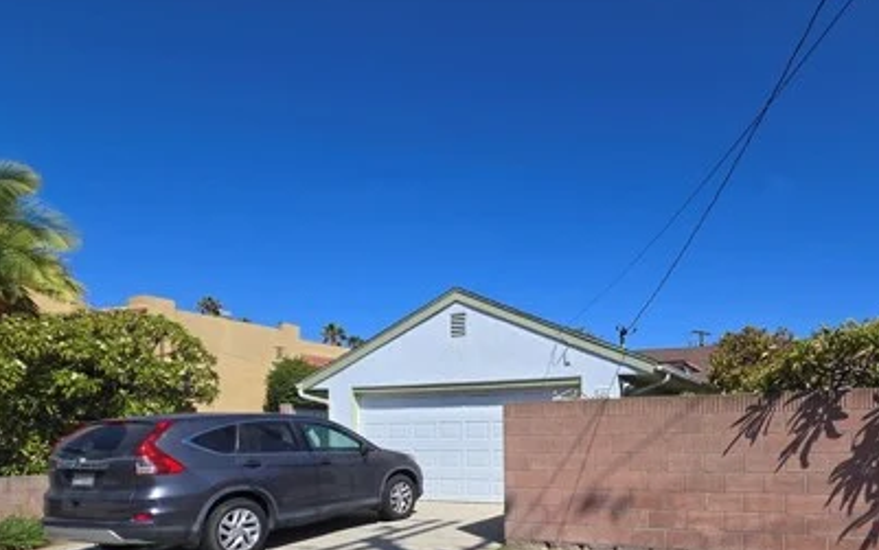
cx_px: 612
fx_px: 527
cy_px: 440
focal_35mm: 22
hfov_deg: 76.1
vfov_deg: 51.6
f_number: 2.2
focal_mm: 2.2
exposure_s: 1/3134
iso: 50
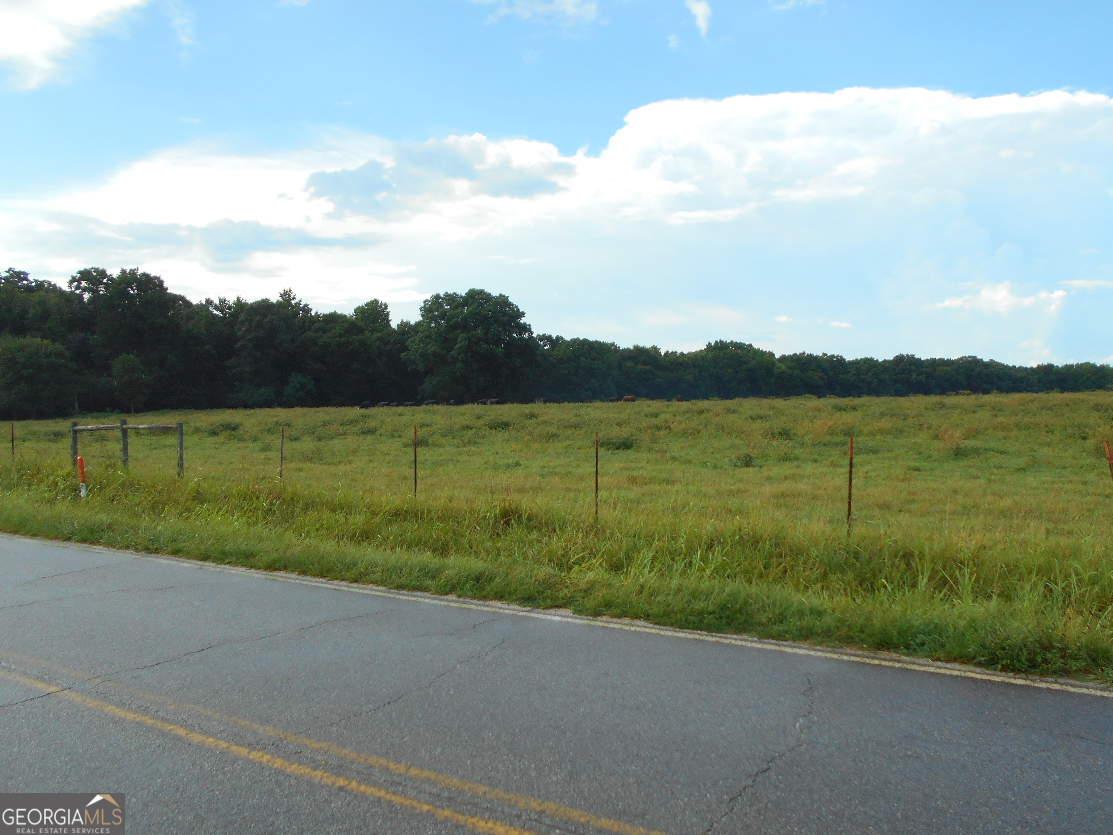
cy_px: 418
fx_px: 836
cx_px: 556
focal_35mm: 26
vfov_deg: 53.1
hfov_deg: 67.3
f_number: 3.2
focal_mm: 4.6
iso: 80
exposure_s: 1/500
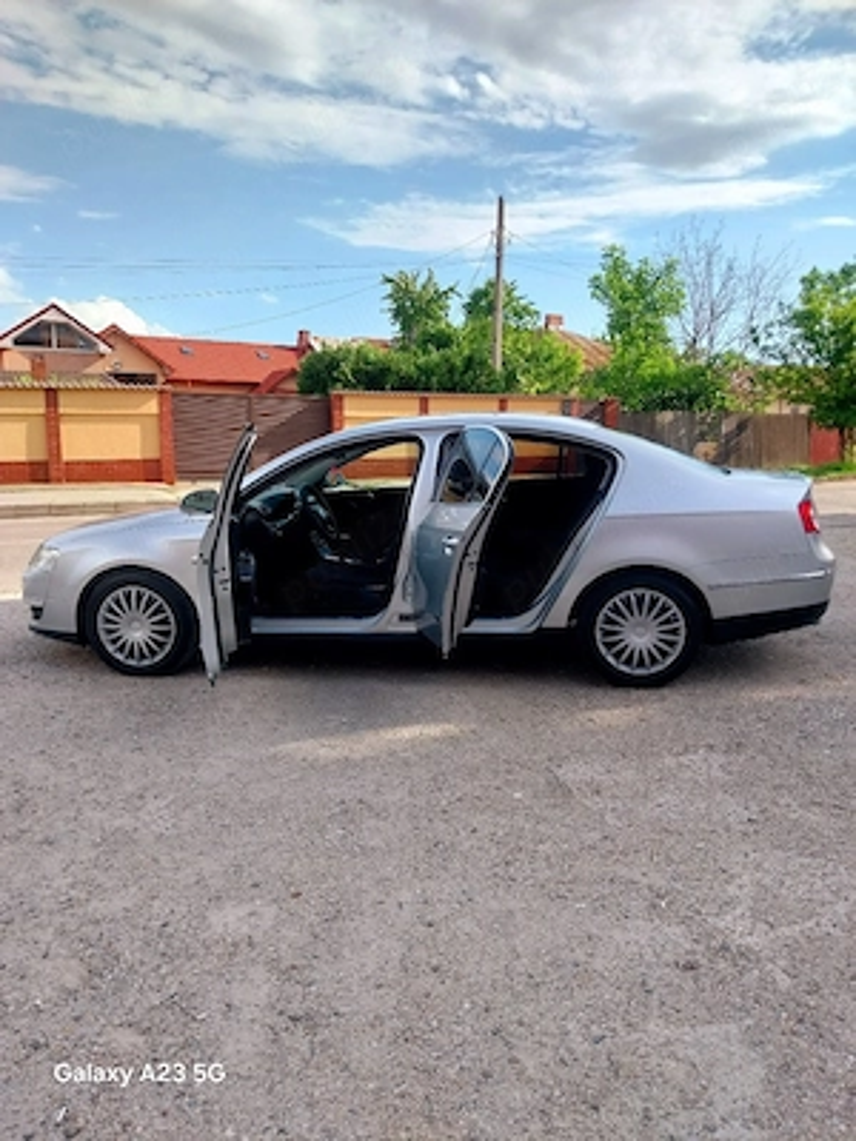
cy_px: 570
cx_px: 428
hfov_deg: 53.1
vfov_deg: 67.3
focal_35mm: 26
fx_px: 857
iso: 25
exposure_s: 1/769
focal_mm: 4
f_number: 1.8
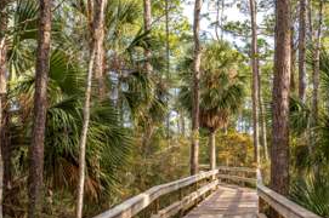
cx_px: 199
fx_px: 502
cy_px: 147
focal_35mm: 55
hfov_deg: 36.1
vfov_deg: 24.4
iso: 100
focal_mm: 31
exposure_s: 1/200
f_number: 6.3
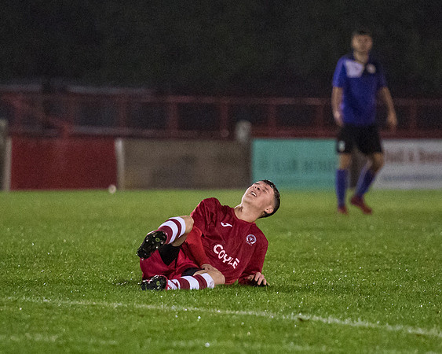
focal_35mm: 460
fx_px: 6020
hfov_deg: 4.2
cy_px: 225
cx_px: 205
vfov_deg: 3.4
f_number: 2.8
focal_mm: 200
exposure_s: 1/1250
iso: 6400
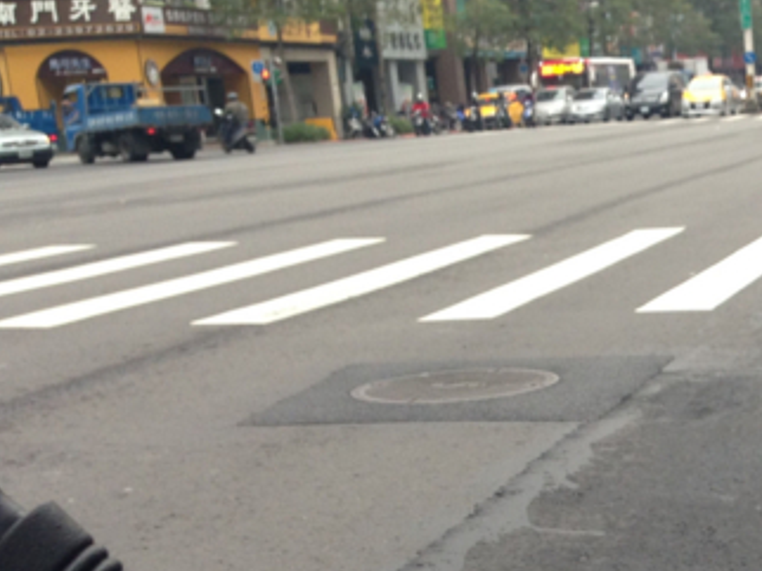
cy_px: 569
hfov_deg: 22.5
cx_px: 840
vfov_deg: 17.6
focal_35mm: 82
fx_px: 1804
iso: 64
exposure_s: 1/60
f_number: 2.4
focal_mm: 4.12
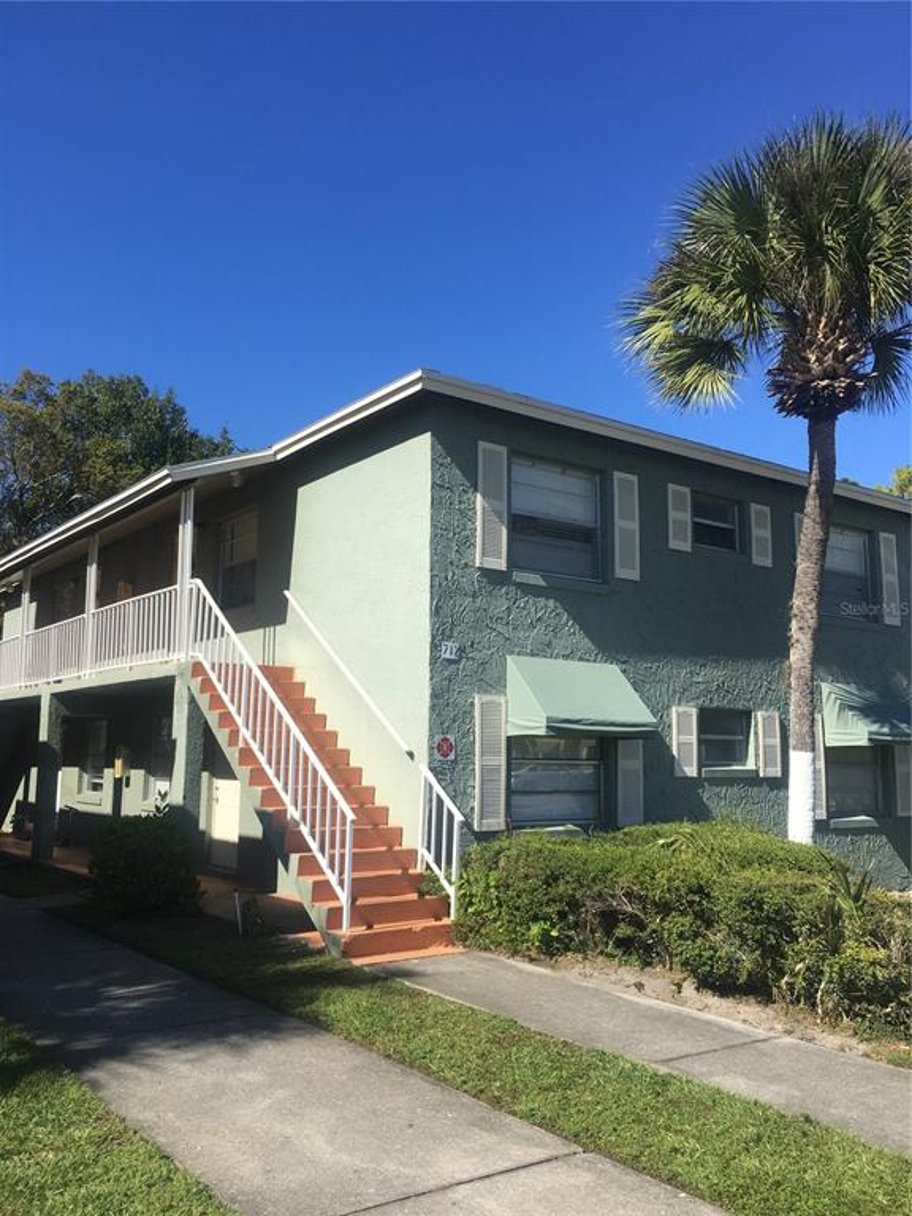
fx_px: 1019
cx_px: 456
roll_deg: -2.0
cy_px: 608
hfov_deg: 48.2
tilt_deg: +8.0
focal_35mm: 29
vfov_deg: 61.7
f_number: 2.2
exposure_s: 1/1637
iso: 25
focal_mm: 4.15
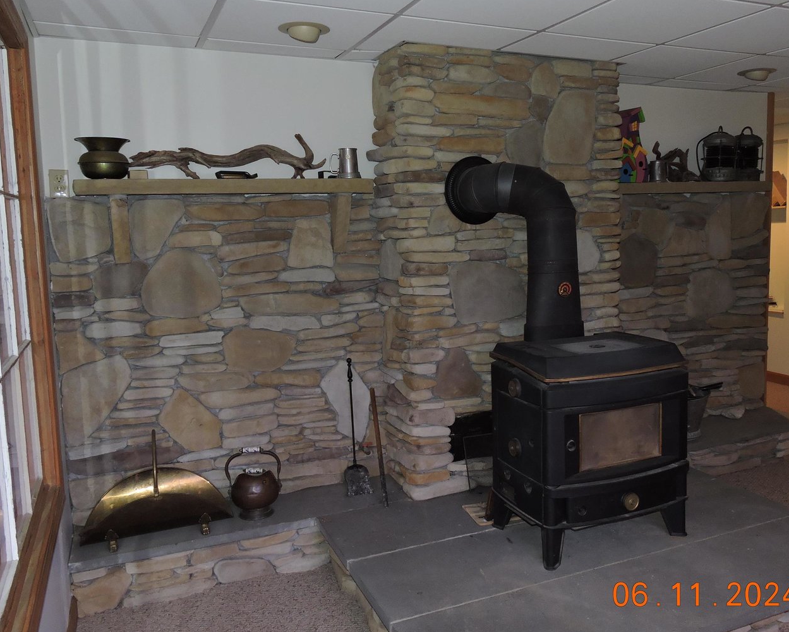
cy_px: 296
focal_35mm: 30
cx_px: 454
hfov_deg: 58.5
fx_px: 701
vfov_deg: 48.5
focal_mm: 4.3
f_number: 3.3
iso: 200
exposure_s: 1/30
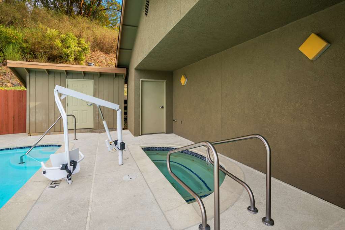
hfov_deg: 96.7
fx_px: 153
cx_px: 172
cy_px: 115
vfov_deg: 73.7
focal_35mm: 16
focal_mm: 16
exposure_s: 1/80
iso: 200
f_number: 8
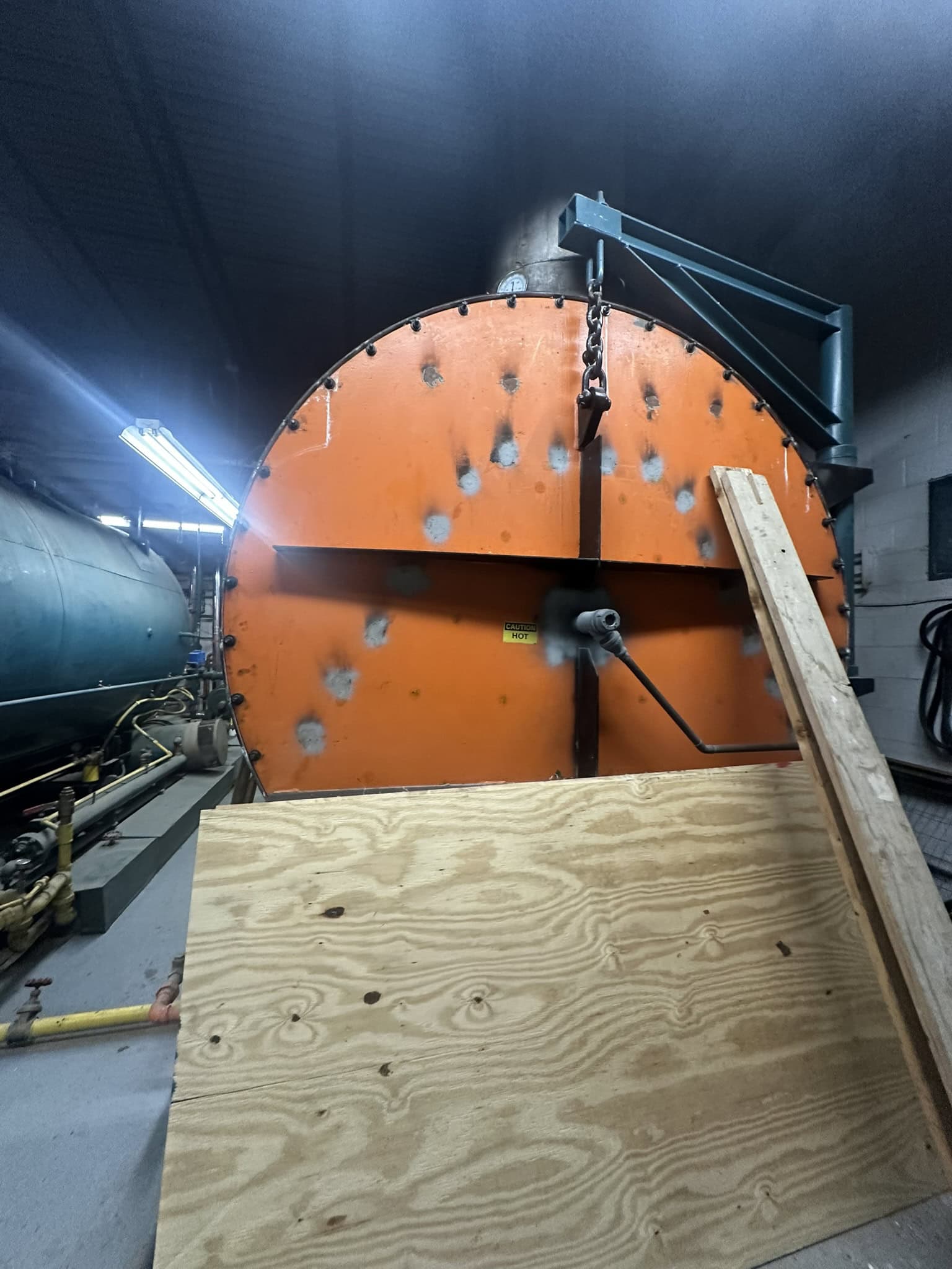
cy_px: 634
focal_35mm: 14
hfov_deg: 85.7
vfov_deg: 102.1
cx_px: 476
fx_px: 513
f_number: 2.2
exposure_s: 1/60
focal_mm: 2.2
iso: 320
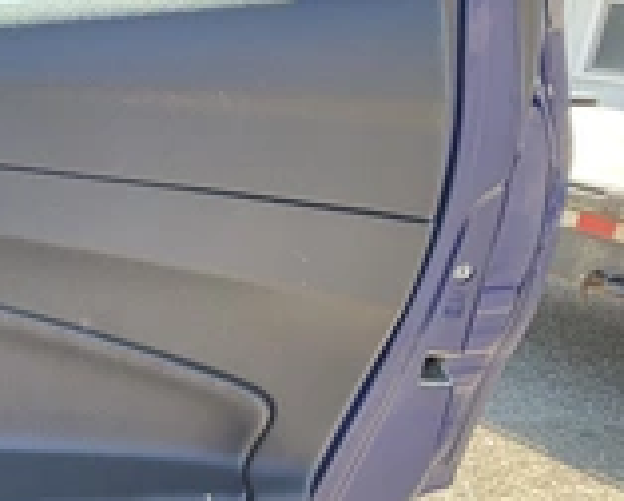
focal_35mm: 72
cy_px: 525
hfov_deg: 23.7
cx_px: -159
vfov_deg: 20.5
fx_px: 1331
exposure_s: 1/172
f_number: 1.8
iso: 25
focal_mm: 3
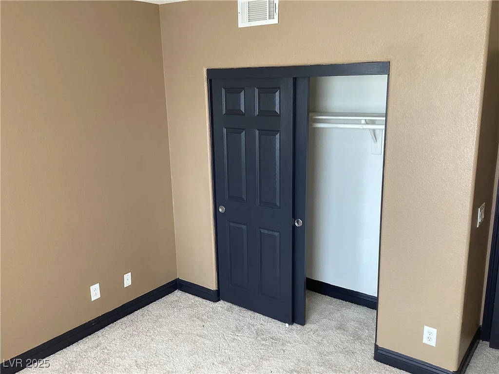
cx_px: 250
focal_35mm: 31
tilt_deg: -14.3
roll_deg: +1.4
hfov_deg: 58.4
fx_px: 447
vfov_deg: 45.4
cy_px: 187
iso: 64
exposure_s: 1/60
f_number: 2.4
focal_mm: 3.3
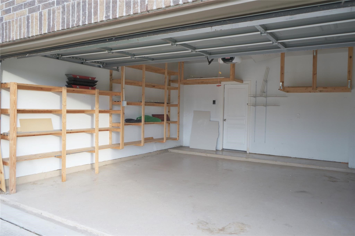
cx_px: 178
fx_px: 276
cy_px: 118
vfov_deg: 46.4
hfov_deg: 65.5
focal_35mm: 28
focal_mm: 28
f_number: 4
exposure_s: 1/160
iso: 320
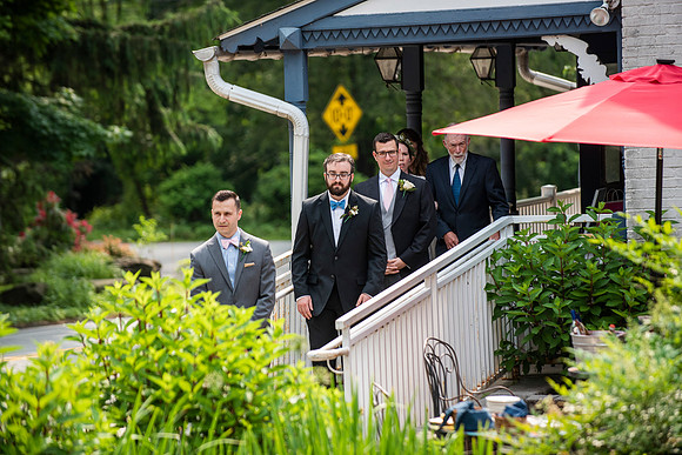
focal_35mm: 200
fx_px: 3790
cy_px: 228
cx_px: 341
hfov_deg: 10.3
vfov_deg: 6.9
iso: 640
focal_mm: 200
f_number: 3.5
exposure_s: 1/2000
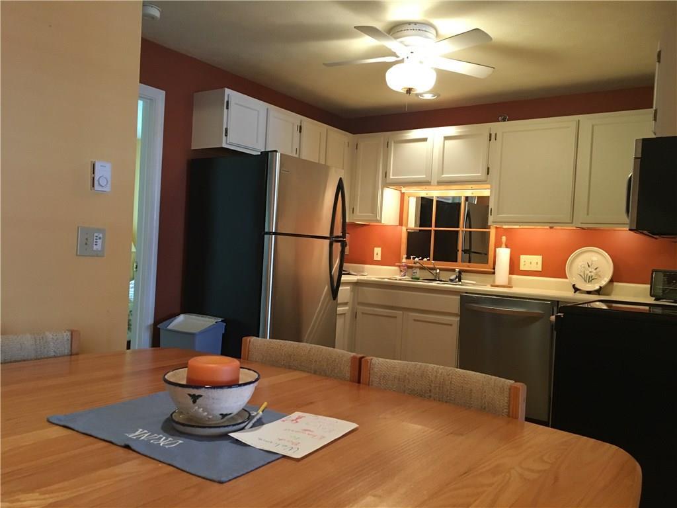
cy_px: 254
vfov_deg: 48.2
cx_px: 338
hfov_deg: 61.7
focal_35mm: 29
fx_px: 567
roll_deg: -3.2
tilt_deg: -0.8
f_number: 2.2
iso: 160
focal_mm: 4.15
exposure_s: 1/30
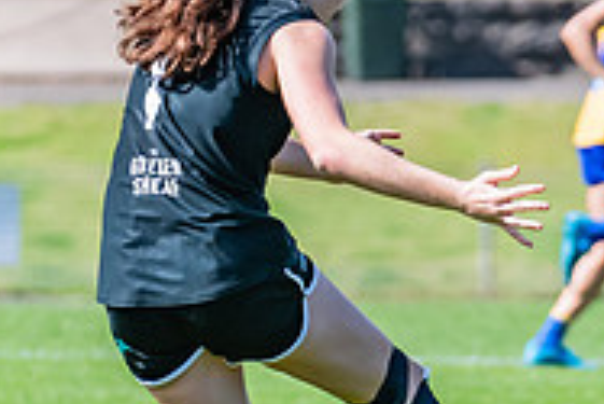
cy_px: 352
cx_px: 314
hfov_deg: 1.7
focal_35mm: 1200
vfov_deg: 1.1
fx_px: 20148
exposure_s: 1/1600
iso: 800
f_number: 7.1
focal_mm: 250
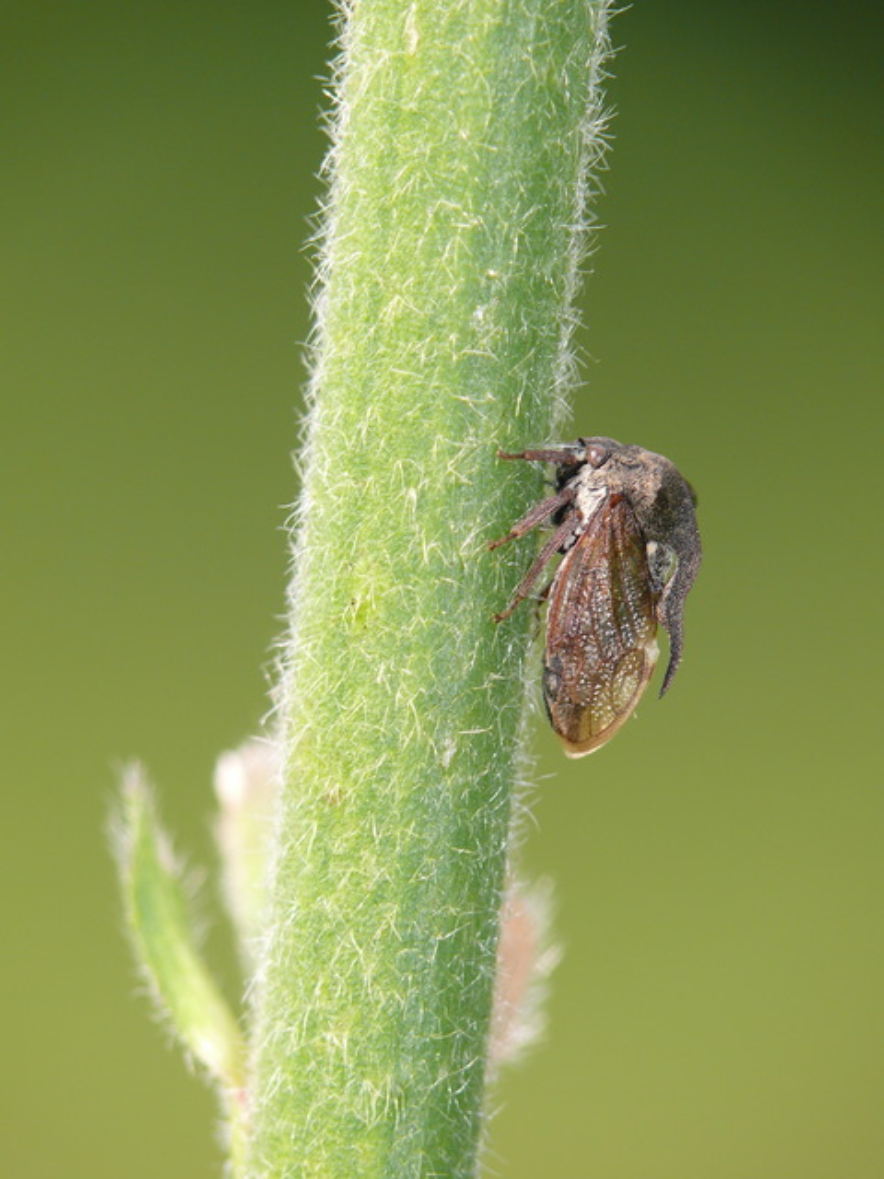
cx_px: 442
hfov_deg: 3.5
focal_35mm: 420
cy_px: 590
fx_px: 14301
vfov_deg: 4.7
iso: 100
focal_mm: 88.8
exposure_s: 1/200
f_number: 5
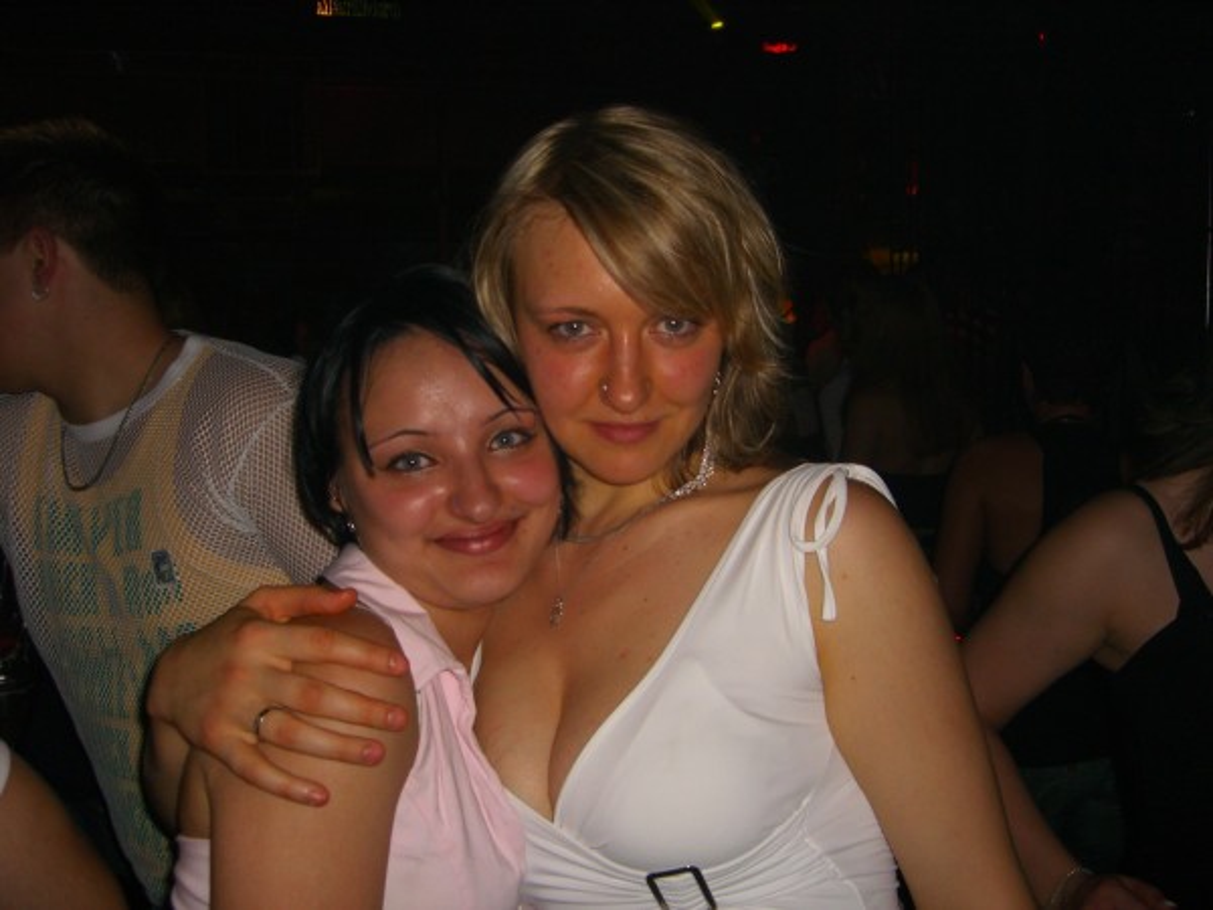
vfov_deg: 37.7
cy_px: 455
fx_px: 1332
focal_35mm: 38
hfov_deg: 49.0
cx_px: 606
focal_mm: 7.9
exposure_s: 1/60
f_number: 2.8
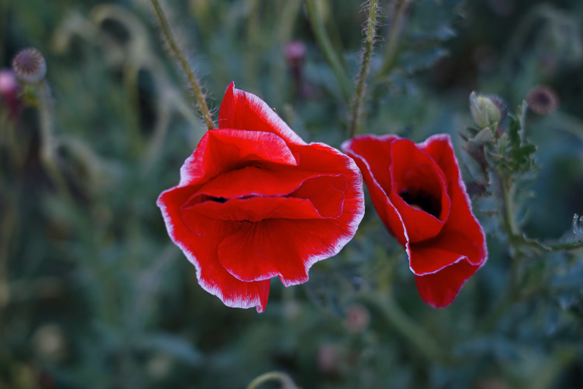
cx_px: 292
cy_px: 194
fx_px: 874
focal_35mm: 54
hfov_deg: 36.9
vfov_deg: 25.1
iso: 200
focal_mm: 54
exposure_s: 1/160
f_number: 4
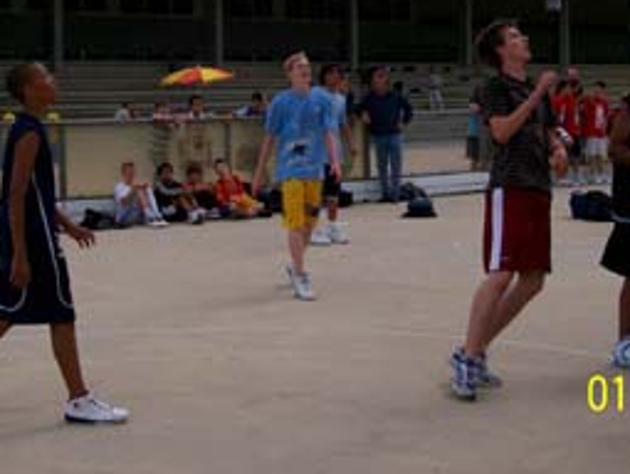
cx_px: 314
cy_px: 86
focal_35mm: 74
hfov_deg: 26.3
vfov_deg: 19.7
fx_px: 1349
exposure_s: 1/410
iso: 80
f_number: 5.6
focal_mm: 7
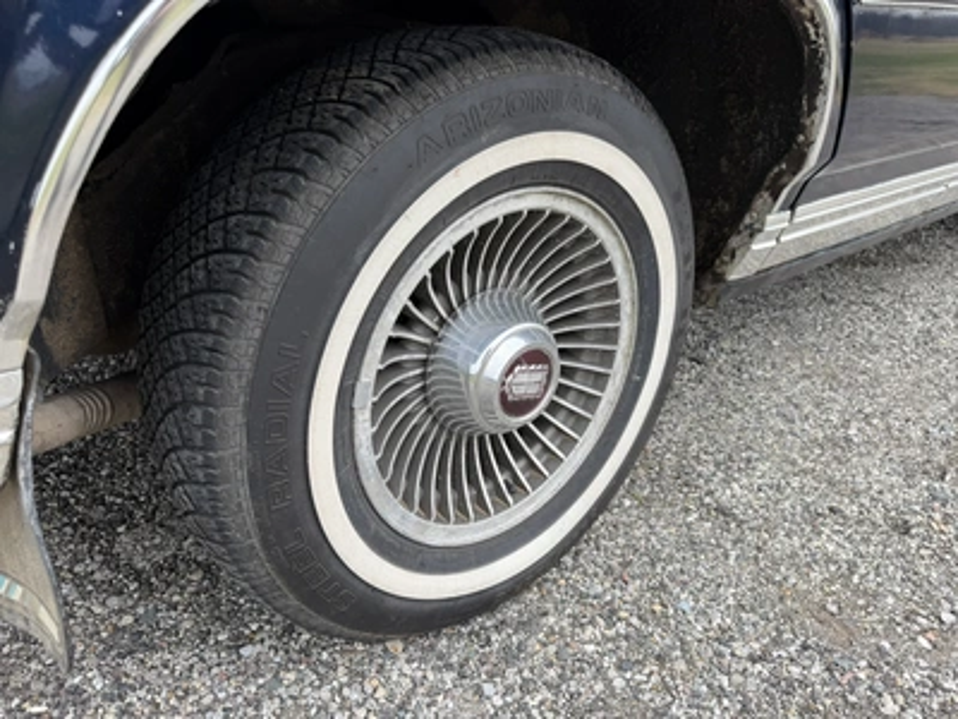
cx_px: 479
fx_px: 664
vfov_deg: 56.8
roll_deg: -0.8
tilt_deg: -24.8
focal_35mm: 24
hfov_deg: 71.6
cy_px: 360
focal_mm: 6.76
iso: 80
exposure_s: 1/643
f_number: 1.78
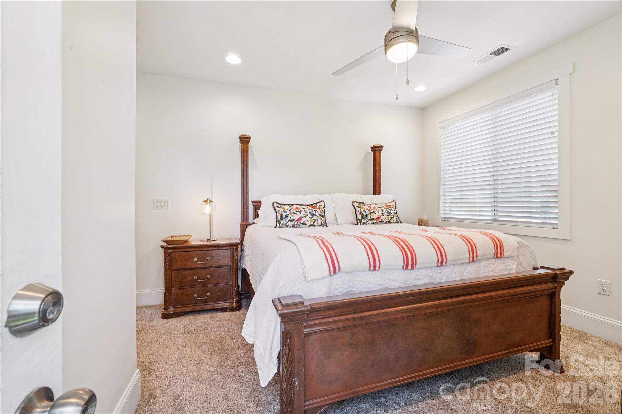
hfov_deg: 100.4
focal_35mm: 15
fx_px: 259
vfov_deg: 77.3
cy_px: 207
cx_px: 311
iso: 400
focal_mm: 10
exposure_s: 1/30
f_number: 8
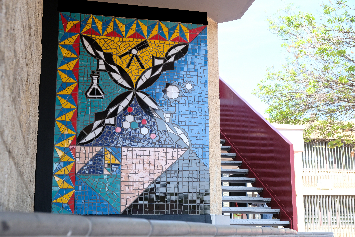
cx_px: 178
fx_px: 532
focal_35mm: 54
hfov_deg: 36.9
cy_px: 118
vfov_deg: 25.1
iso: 320
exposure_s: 1/80
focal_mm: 35.8
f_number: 6.4
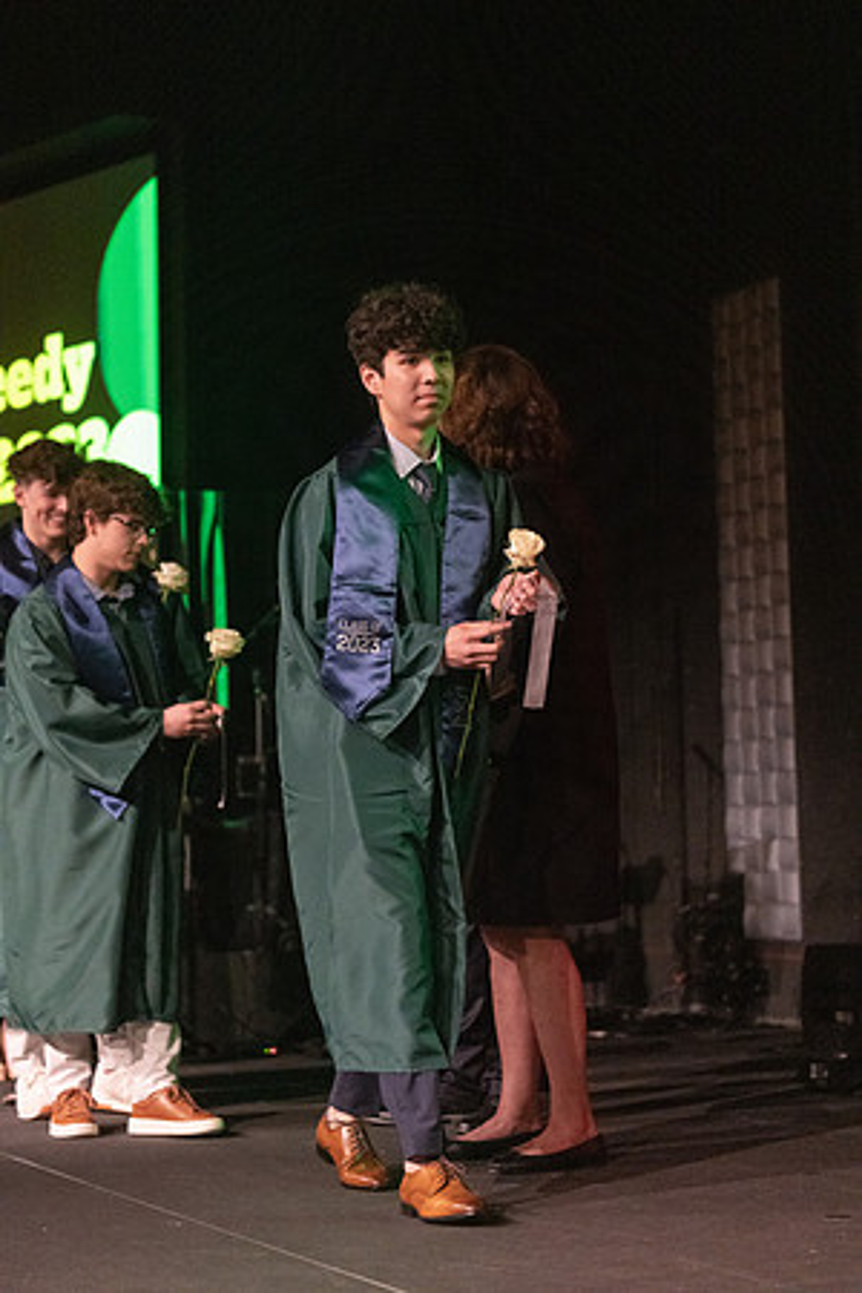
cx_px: 431
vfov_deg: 28.8
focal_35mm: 70
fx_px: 2514
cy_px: 646
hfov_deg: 19.5
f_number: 2.8
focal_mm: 70
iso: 16000
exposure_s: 1/1000
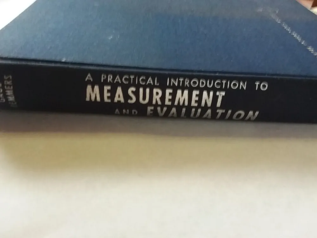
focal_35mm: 27
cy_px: 119
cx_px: 158
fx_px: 247
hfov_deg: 65.3
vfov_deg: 51.4
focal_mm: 2.91
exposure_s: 1/17
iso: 200
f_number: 1.9
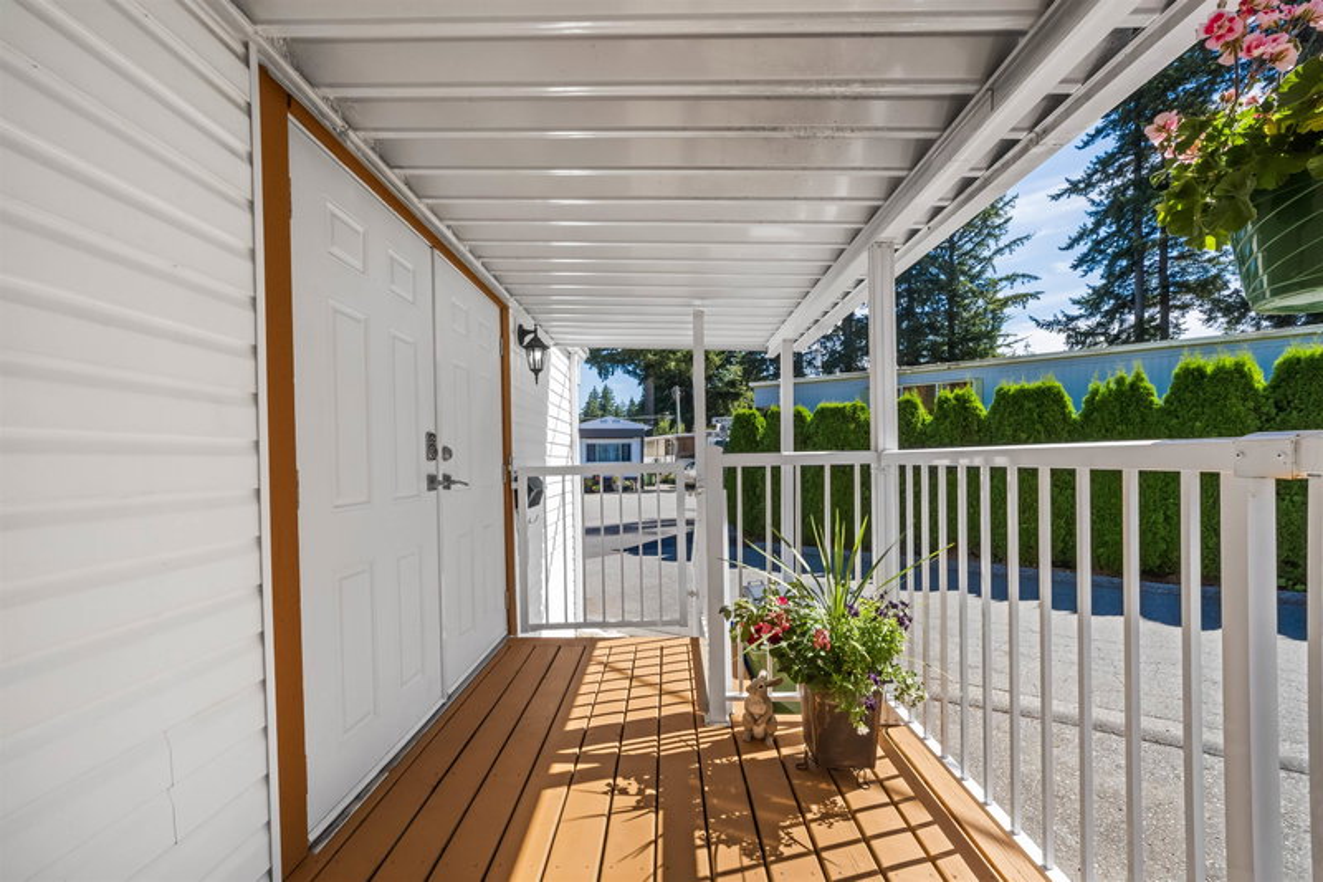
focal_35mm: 14
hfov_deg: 106.3
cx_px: 662
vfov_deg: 83.2
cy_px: 441
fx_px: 496
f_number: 9
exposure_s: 1/200
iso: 250
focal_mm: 9
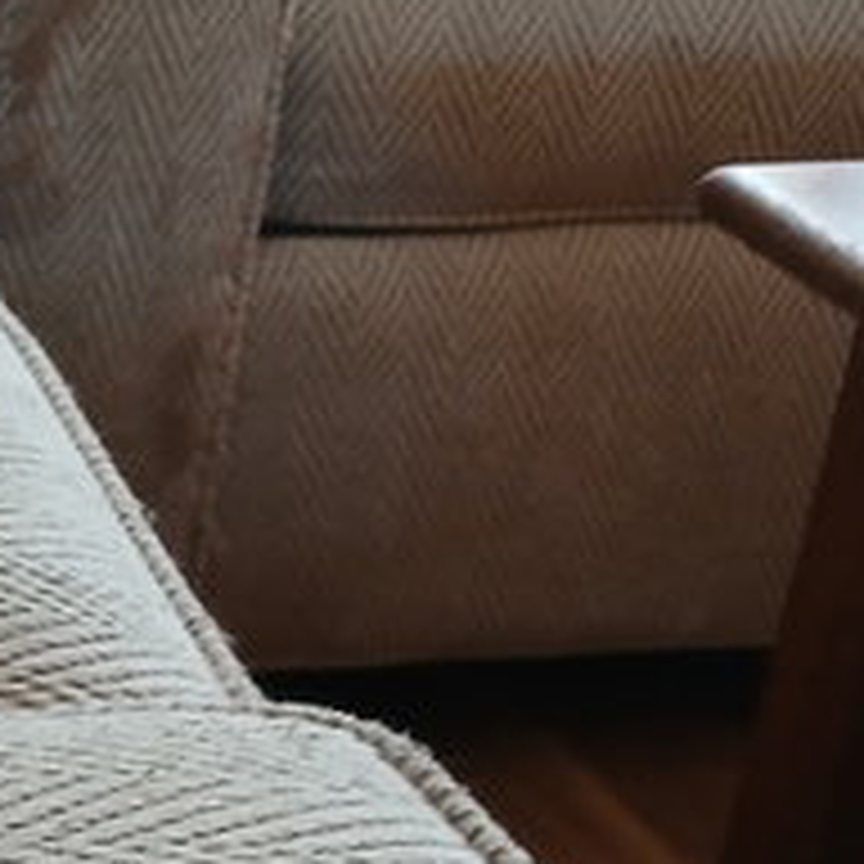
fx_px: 2711
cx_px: -356
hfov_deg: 16.7
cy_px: 720
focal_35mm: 96
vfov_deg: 17.9
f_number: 1.8
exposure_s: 1/24
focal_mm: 3.98
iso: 320
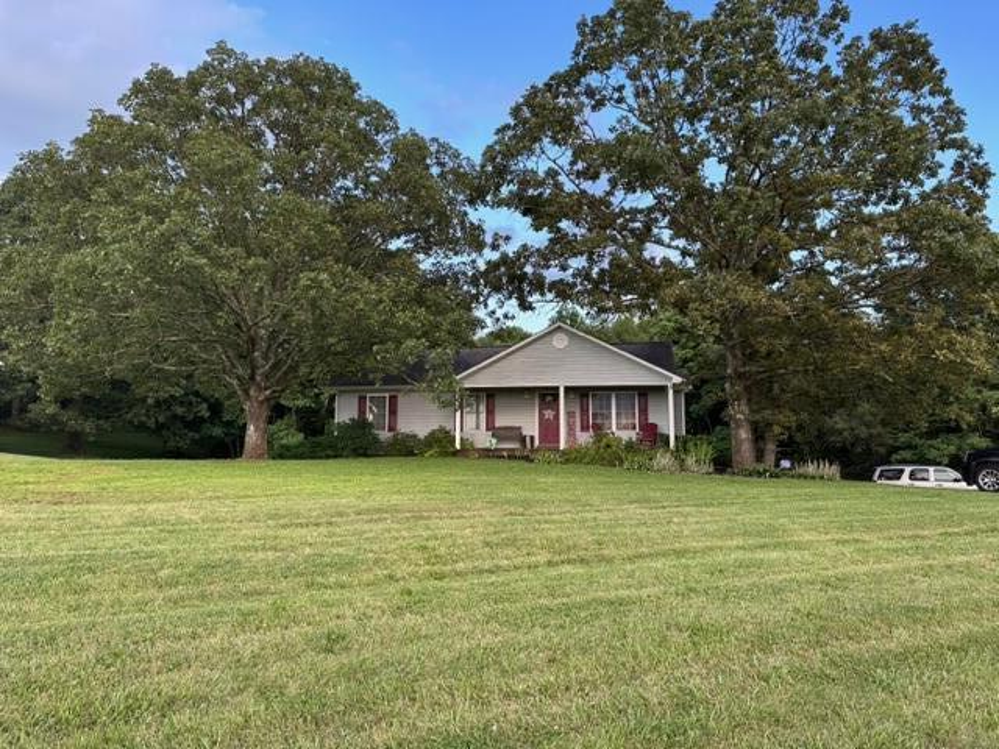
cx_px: 500
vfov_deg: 56.8
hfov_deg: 71.6
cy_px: 374
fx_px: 693
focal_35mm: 24
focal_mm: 6.86
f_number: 1.78
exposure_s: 1/594
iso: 80
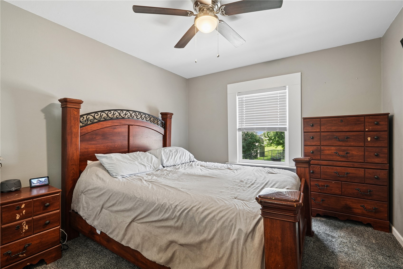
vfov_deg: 73.7
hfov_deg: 96.7
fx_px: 179
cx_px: 202
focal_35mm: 16
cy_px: 134
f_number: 10
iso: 400
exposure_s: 1/3.33
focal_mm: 16
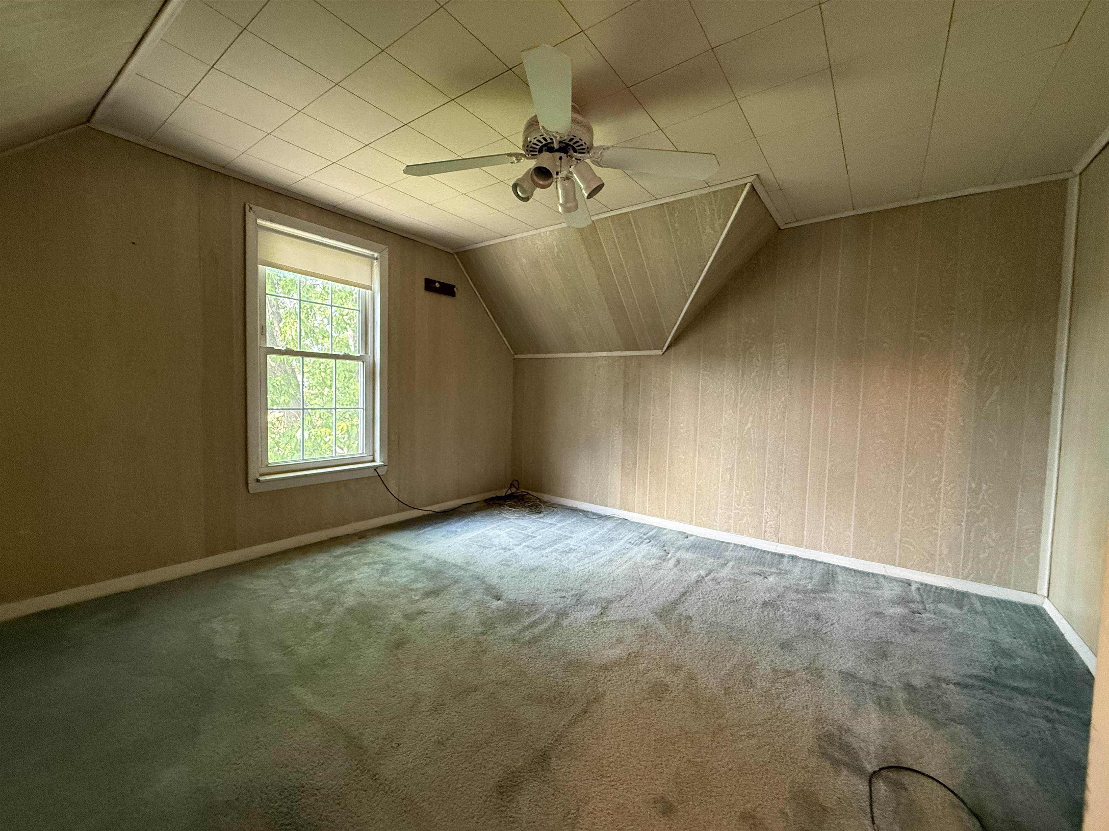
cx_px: 554
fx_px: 449
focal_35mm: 14
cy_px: 416
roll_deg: -1.3
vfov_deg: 85.7
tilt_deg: -2.4
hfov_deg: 102.1
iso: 500
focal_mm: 2.22
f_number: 2.2
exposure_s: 1/60
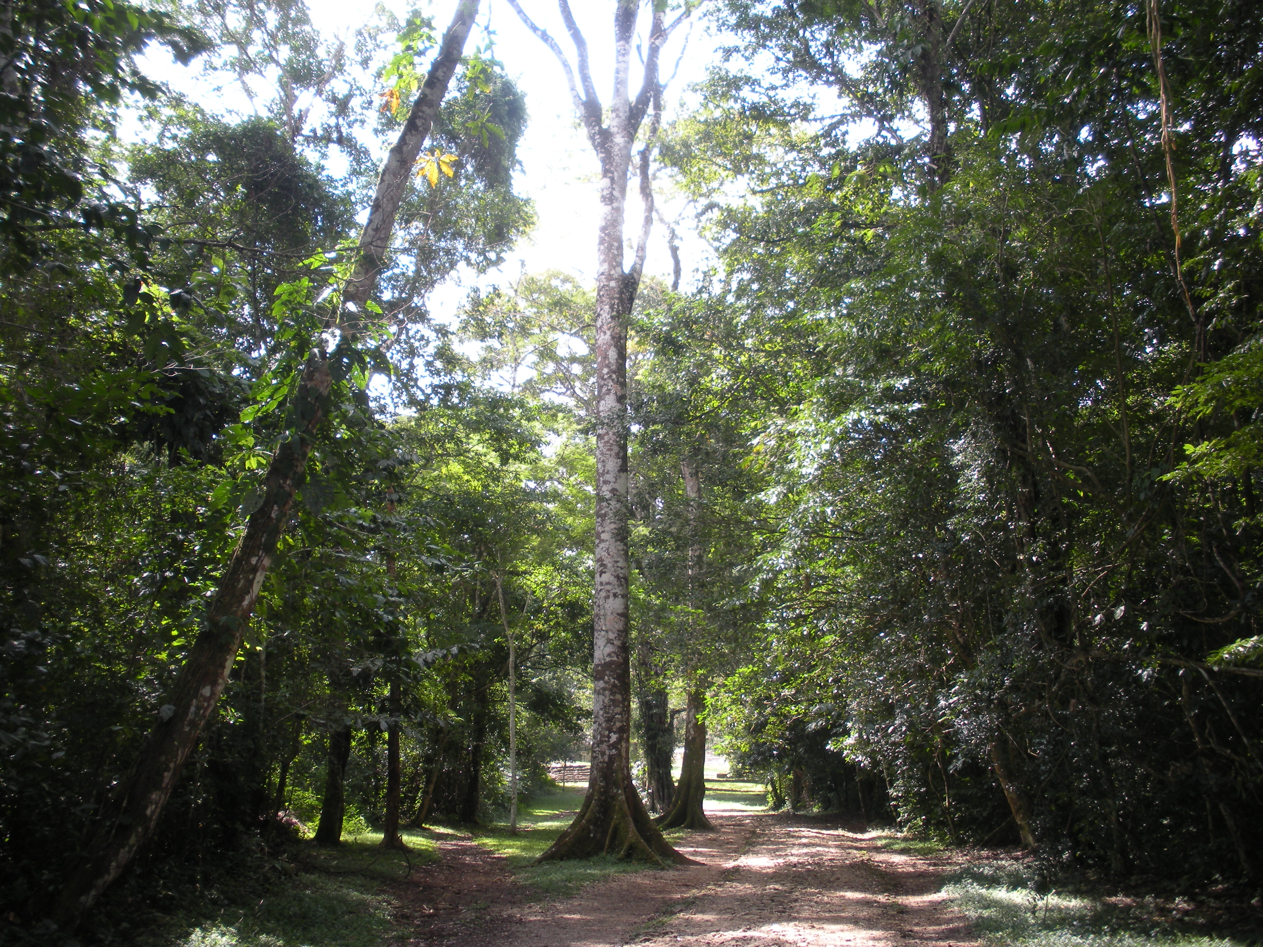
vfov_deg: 39.7
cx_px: 632
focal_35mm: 36
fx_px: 1313
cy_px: 474
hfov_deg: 51.4
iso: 64
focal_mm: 6.3
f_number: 3.5
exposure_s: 1/62.1
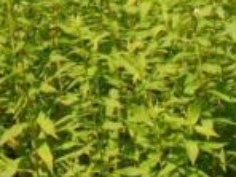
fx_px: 1834
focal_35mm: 269
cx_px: -344
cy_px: -403
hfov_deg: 6.9
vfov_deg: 5.2
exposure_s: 1/200
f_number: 8.5
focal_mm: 6.9
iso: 80
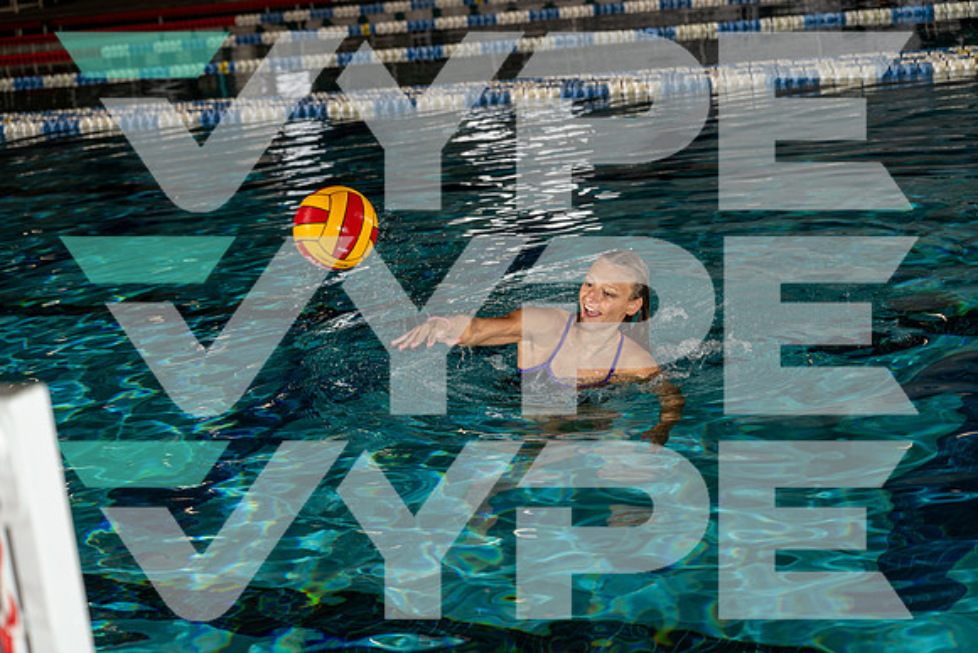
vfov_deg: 19.5
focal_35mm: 70
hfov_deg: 28.8
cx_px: 489
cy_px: 326
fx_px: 1902
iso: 100
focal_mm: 70
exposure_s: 1/250
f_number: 4
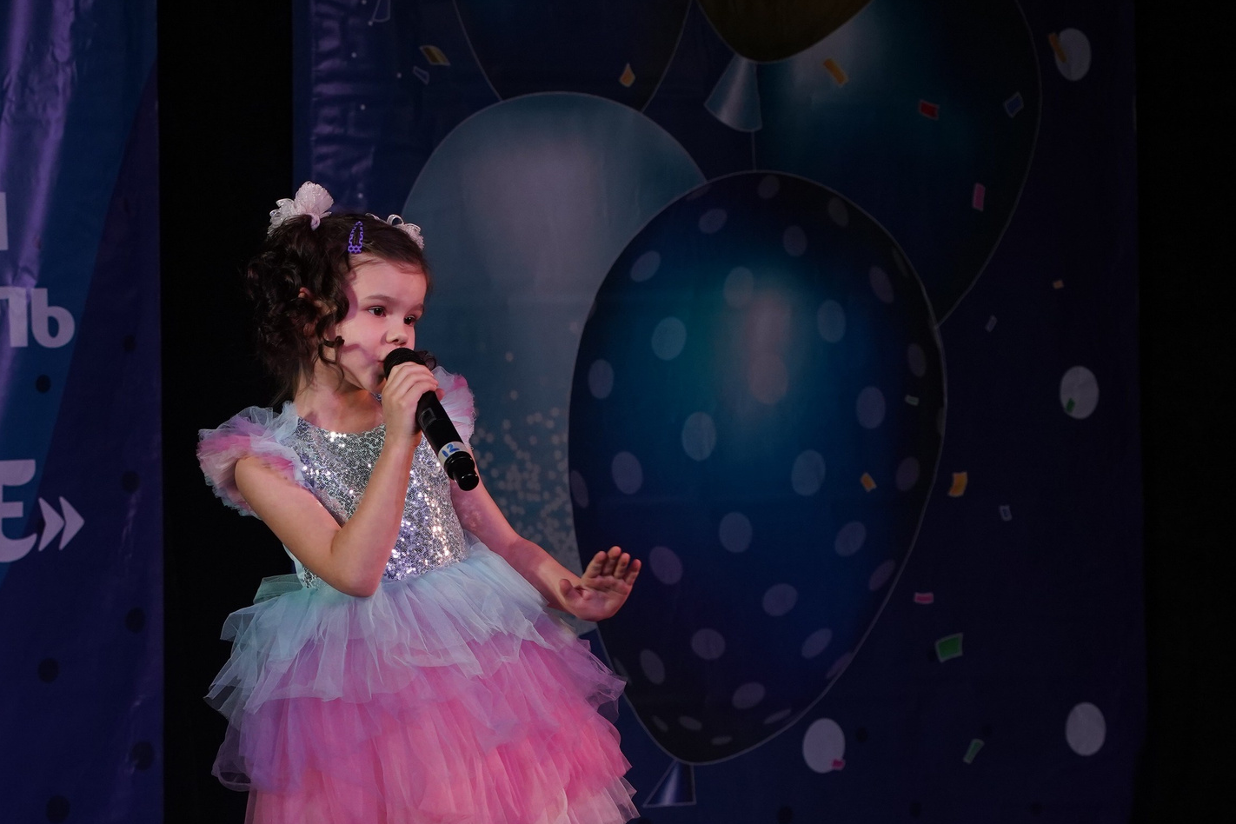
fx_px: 4326
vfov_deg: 10.9
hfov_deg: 16.2
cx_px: 406
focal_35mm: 126
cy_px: 580
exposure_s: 1/400
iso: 2000
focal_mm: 70
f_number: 5.6
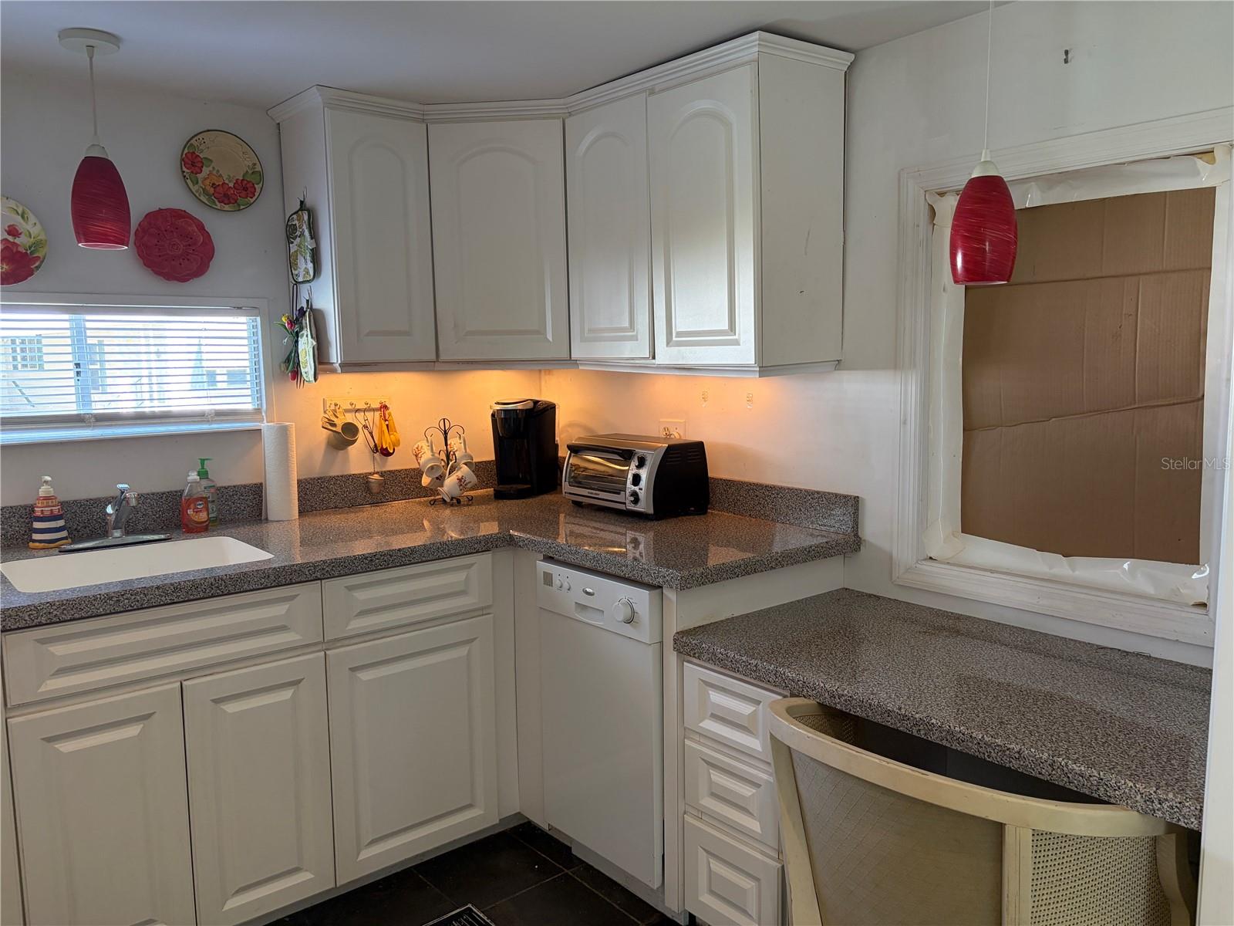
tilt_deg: -6.0
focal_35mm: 26
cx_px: 617
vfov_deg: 53.1
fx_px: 927
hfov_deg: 67.3
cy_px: 463
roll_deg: +1.3
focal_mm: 5.96
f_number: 1.6
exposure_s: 1/60
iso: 125
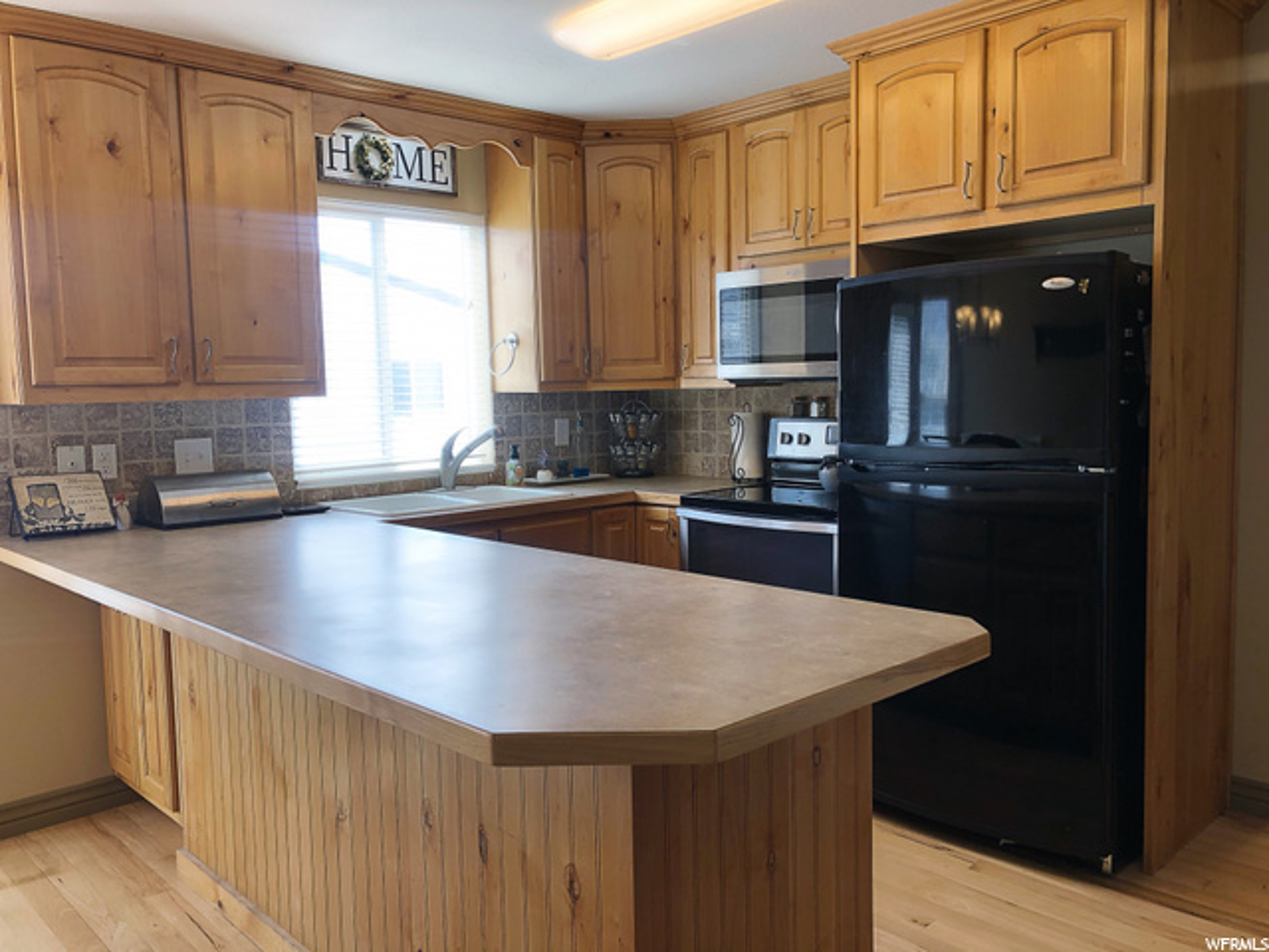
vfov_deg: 49.7
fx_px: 1026
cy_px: 476
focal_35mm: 28
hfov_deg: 63.4
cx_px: 634
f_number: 1.8
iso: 50
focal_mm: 3.99
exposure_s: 1/120
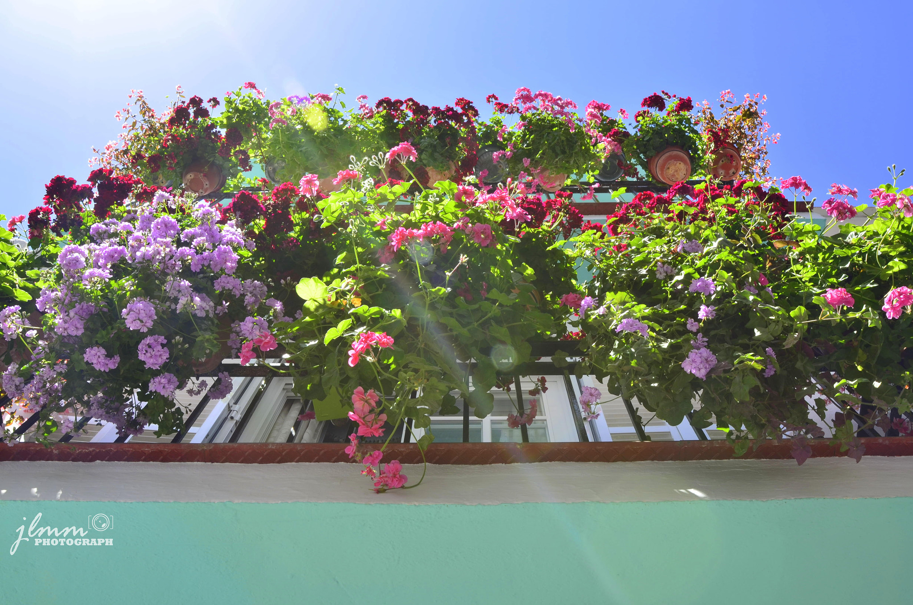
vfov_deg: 36.7
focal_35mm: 36
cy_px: 302
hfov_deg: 53.2
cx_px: 456
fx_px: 911
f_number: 16
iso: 100
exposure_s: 1/40
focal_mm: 24
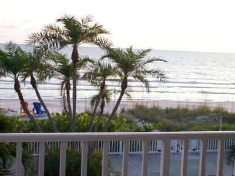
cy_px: 88
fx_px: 475
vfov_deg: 21.0
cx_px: 118
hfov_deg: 27.8
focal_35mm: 70
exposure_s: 1/194
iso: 223
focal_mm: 11.6
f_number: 3.8
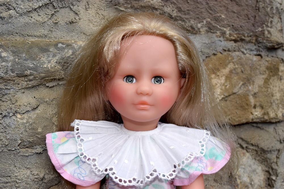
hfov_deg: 49.5
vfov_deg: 34.2
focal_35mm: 39
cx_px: 142
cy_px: 94
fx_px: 308
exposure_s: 1/160
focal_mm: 26
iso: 100
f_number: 9
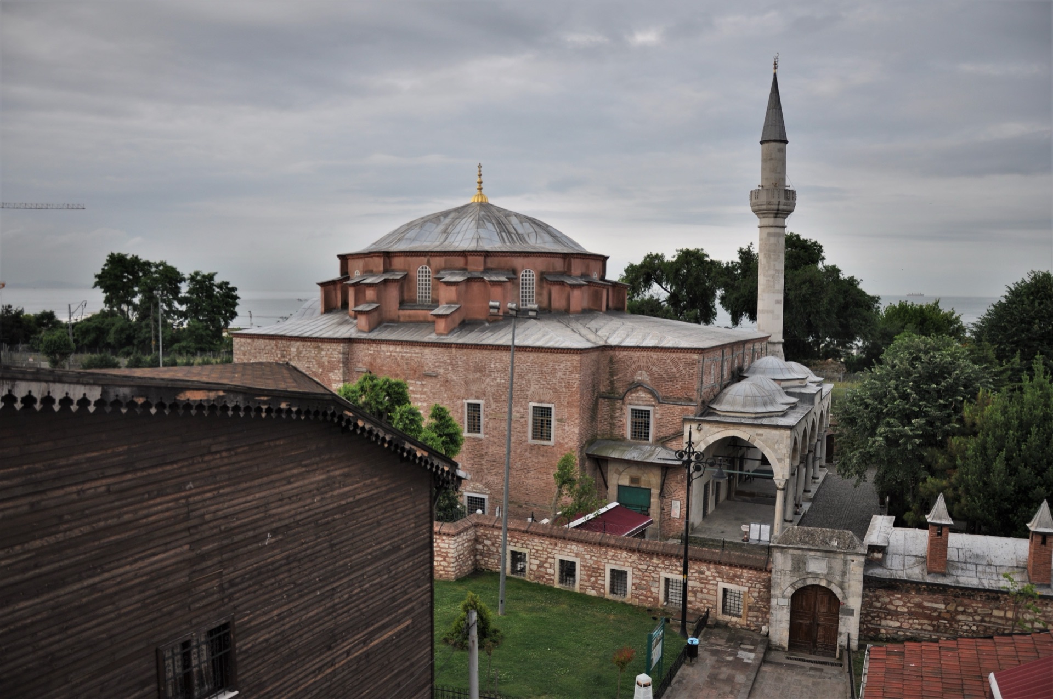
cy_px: 350
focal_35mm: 27
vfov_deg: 47.8
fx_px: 789
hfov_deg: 67.4
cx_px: 526
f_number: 3.5
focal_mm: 18
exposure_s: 1/640
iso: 200
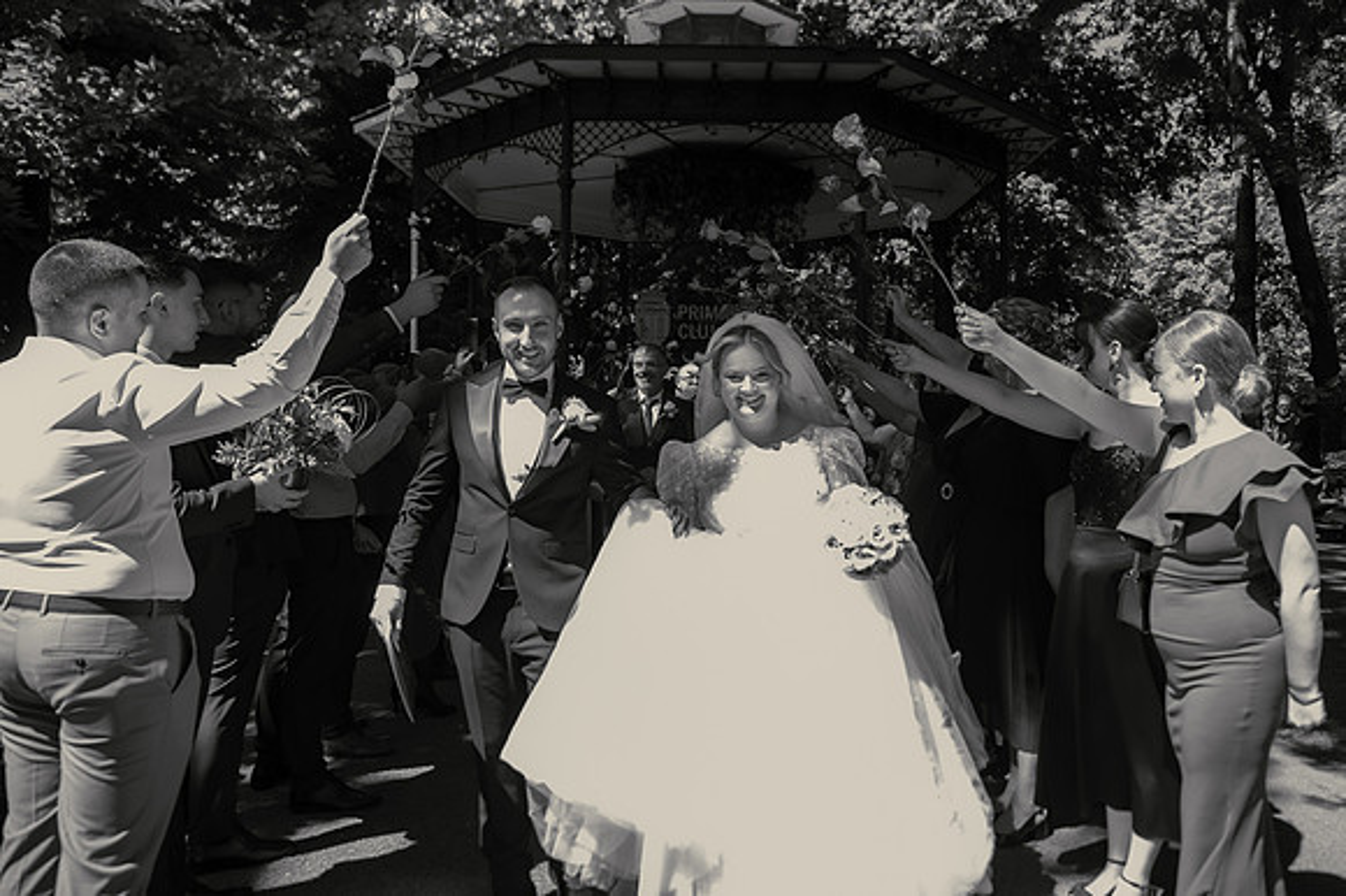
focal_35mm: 27
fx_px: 1007
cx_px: 756
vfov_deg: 47.9
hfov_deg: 67.3
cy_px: 393
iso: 500
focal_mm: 24
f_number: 3.5
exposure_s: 1/500
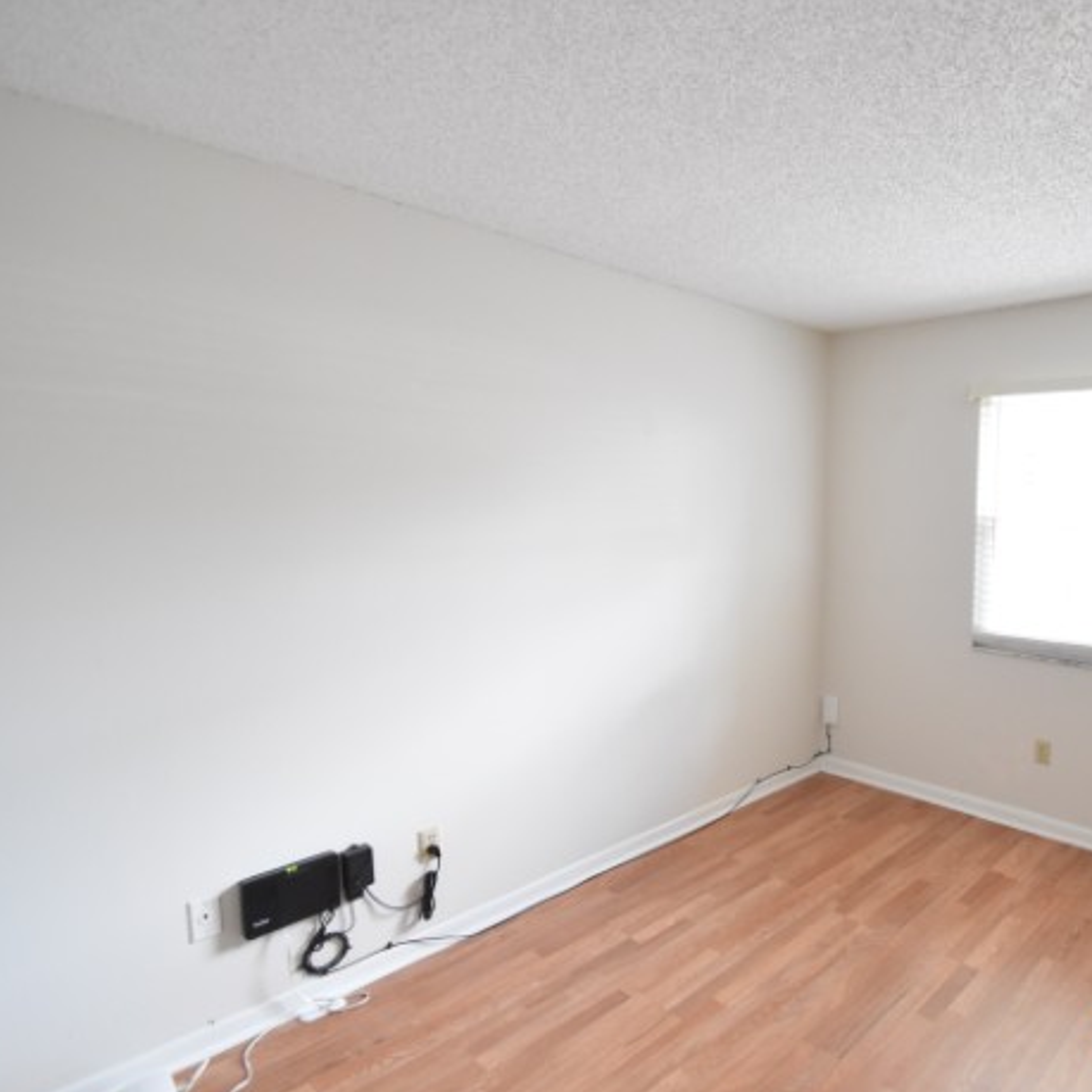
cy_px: 545
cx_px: 792
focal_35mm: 20
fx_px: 714
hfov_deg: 70.8
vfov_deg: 74.8
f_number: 3.5
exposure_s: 1/60
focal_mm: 10
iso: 2200
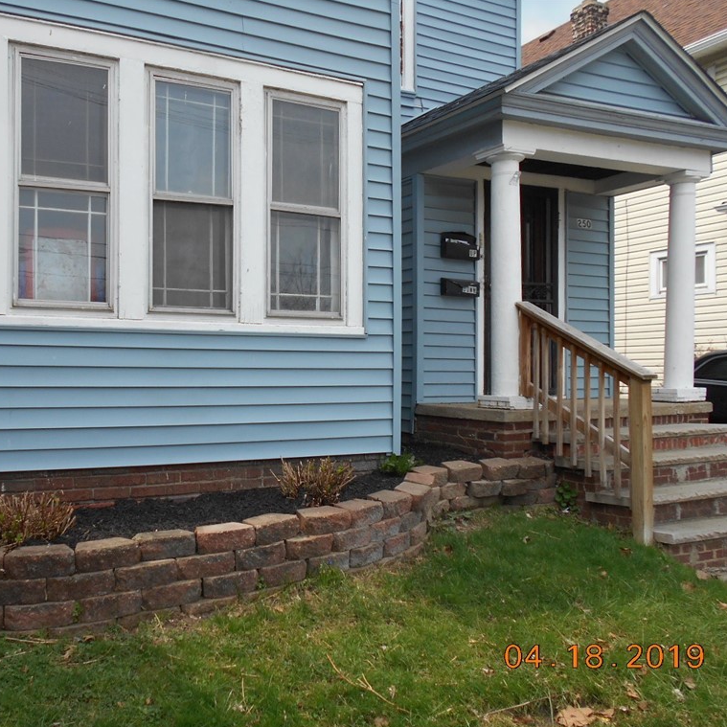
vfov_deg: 52.5
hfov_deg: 51.9
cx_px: 263
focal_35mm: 31
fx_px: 737
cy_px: 365
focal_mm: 4.6
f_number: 3.2
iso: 80
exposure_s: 1/500
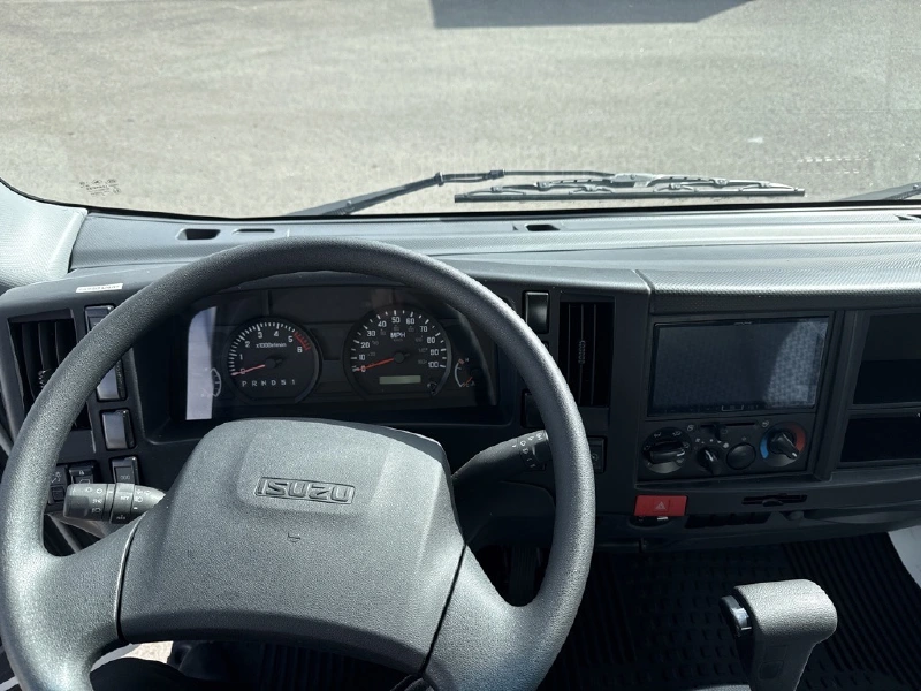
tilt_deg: -41.5
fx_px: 639
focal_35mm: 24
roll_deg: -1.0
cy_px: 346
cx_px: 460
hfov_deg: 71.6
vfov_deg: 56.8
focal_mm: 6.76
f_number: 1.78
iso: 80
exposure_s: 1/1493
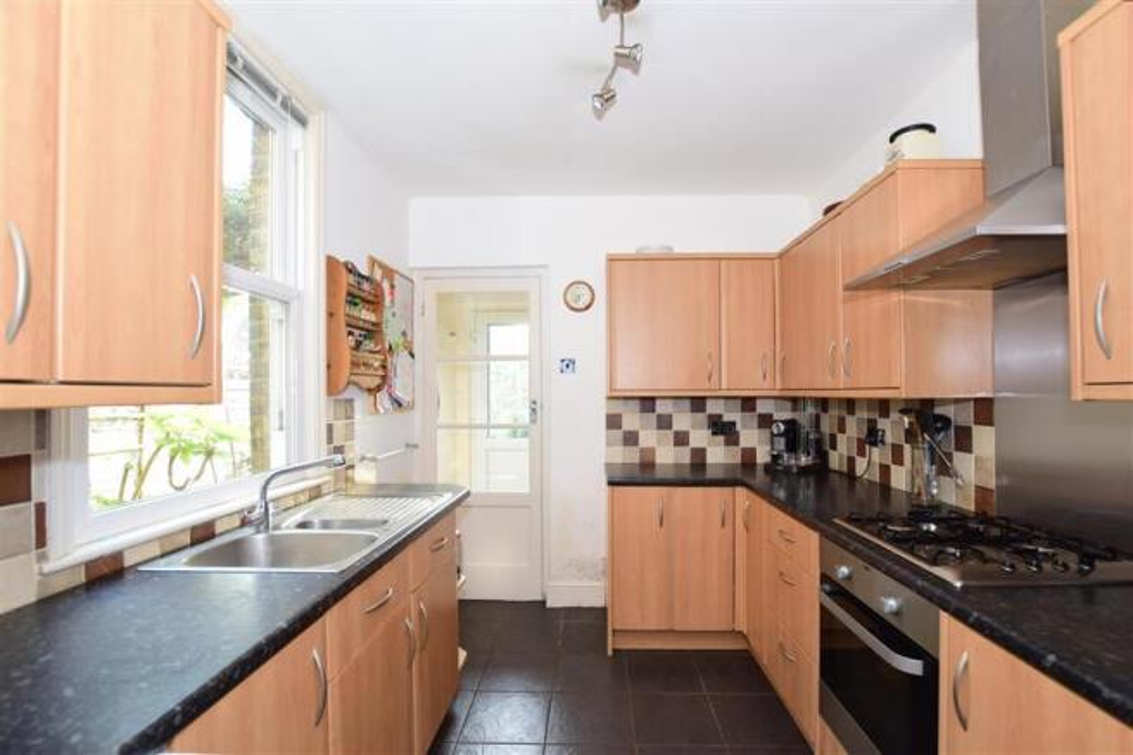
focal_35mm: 15
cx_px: 566
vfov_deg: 77.3
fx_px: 472
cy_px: 378
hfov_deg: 100.4
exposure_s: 1/10
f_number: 5.6
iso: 400
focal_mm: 10
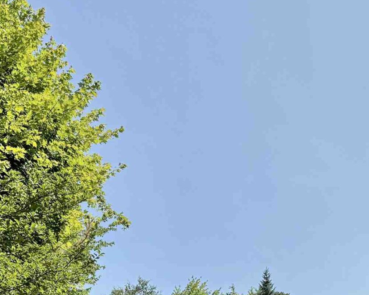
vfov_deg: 19.9
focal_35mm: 72
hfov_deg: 26.1
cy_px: 361
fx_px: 786
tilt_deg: +6.4
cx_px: 277
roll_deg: +0.5
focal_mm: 6.76
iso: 80
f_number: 1.78
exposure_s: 1/5319
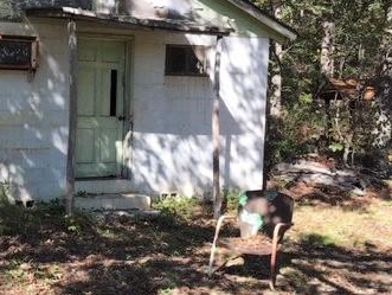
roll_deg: -0.9
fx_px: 635
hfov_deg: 32.2
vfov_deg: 26.1
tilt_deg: -4.7
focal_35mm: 56
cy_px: 159
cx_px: 21
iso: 25
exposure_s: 1/565
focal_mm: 4.15
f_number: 2.2
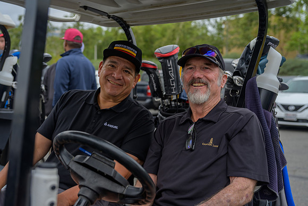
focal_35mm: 47
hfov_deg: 41.9
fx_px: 402
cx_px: 154
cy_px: 103
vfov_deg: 28.7
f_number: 4
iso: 100
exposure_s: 1/200
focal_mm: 47
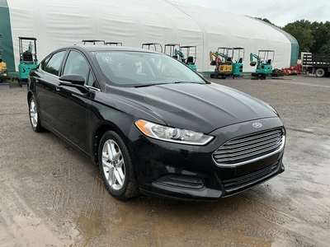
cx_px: 165
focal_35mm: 28
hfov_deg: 63.4
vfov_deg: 49.7
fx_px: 267
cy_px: 124
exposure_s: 1/898
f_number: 1.8
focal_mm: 3
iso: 25
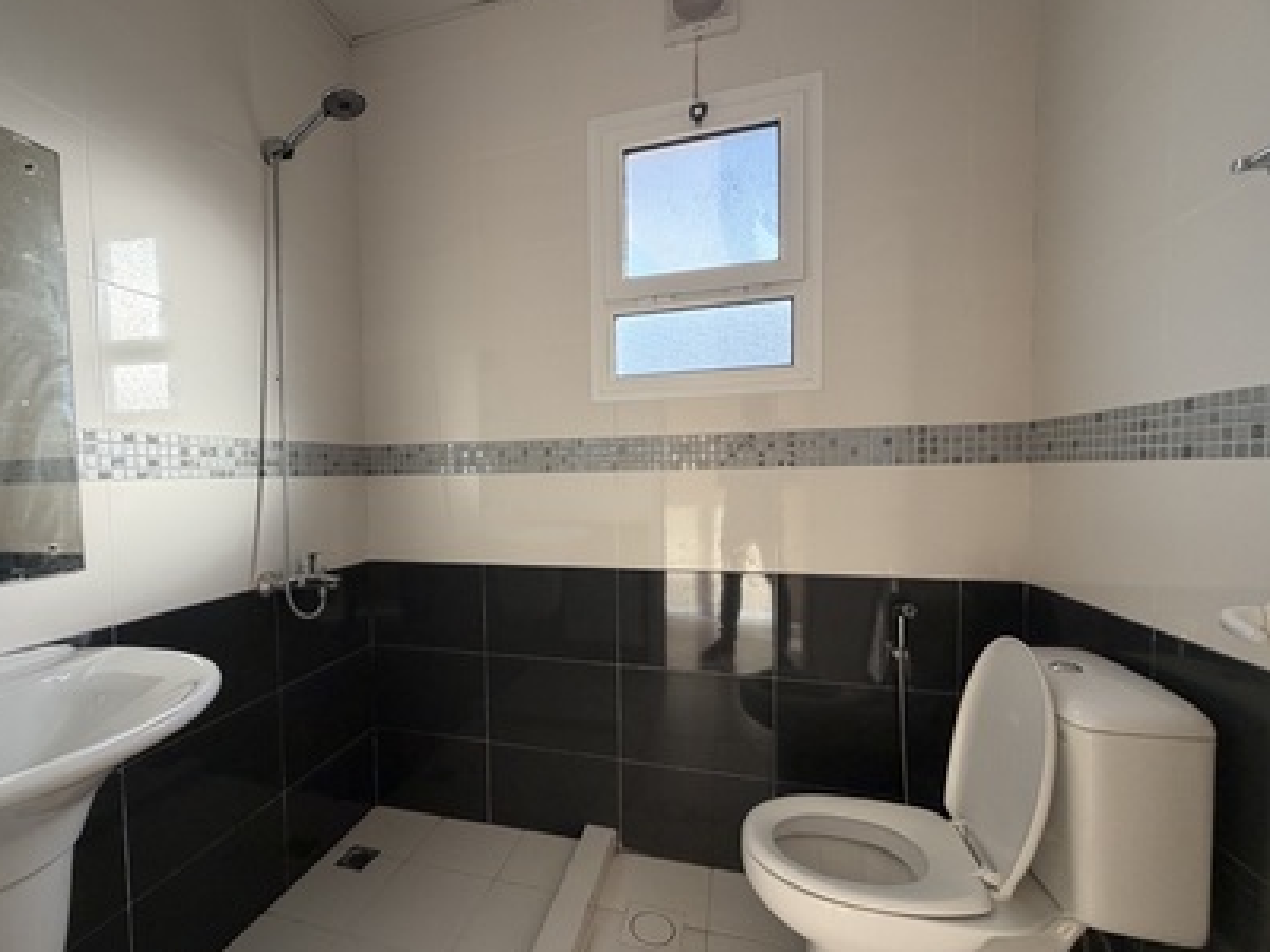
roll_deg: +1.2
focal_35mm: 16
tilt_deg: -2.9
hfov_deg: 94.0
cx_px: 551
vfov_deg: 78.0
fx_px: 587
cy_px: 503
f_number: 2.2
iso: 160
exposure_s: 1/121
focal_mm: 2.22
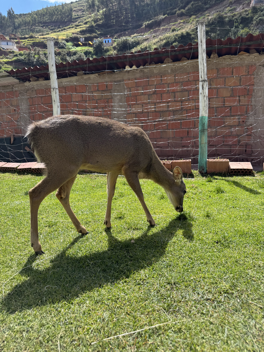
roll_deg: +2.3
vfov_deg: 71.6
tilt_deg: -10.0
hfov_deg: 56.8
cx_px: 132
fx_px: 244
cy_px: 176
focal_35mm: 24
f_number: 1.78
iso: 80
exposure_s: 1/1767
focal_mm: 6.76
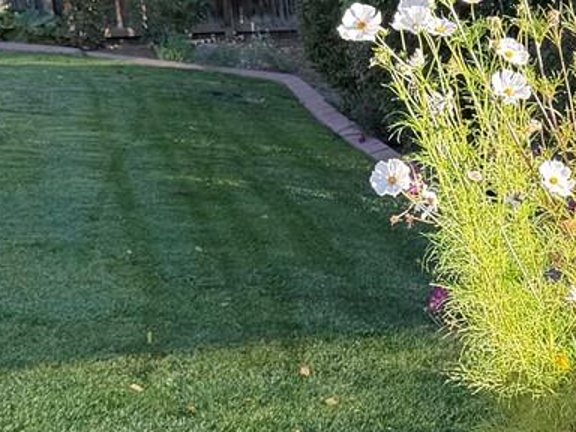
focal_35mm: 100
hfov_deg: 17.8
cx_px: 843
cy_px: 384
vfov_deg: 14.6
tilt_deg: -18.0
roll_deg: +0.7
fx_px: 1664
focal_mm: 6.76
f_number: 1.78
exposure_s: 1/372
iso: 100
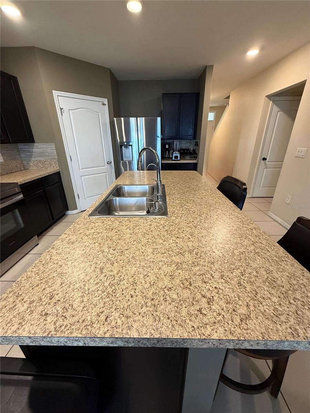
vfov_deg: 102.1
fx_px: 167
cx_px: 155
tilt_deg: -23.8
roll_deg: +0.8
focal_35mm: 14
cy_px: 206
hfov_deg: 85.7
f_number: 2.2
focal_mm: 2.22
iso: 500
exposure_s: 1/60
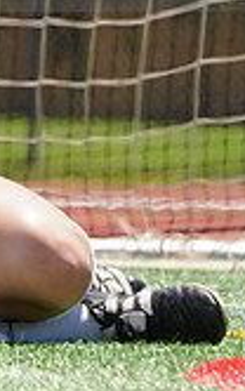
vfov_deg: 1.9
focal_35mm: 1122
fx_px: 11966
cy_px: -59
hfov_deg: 1.2
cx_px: -196
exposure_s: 1/250
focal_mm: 315
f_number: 13
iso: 200
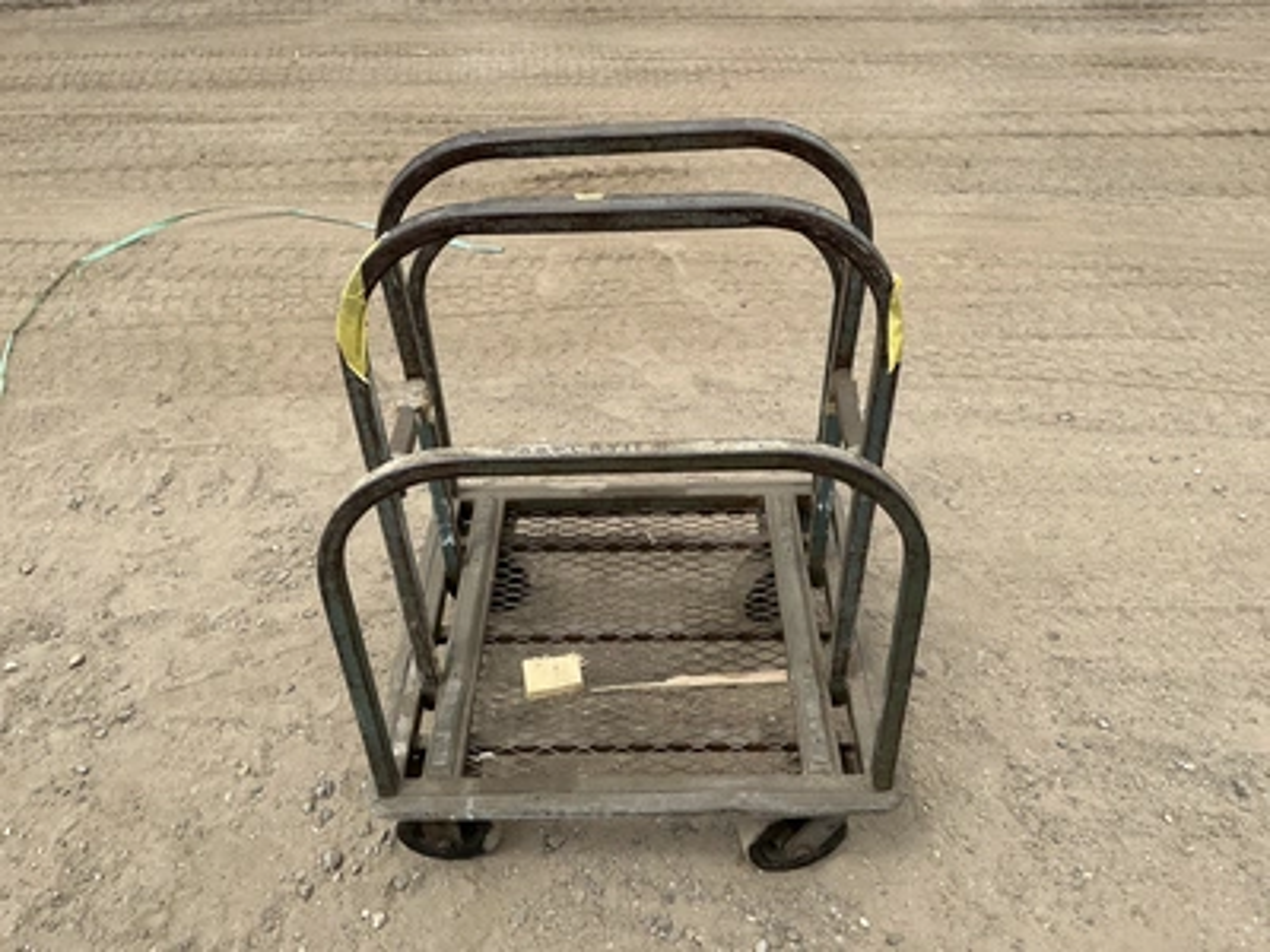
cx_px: 635
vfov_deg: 49.7
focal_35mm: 28
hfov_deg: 63.4
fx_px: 1027
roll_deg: +3.9
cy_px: 476
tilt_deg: -39.1
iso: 25
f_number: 1.8
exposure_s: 1/1195
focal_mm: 3
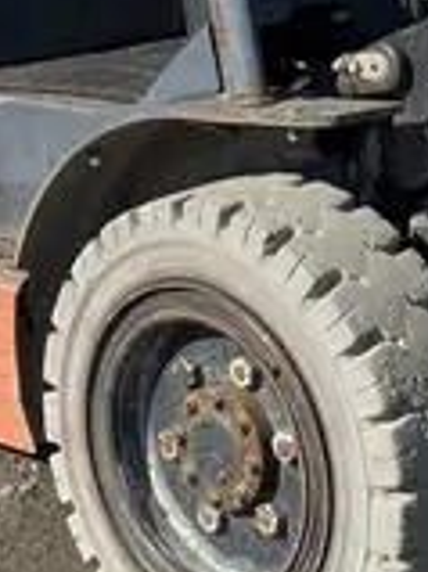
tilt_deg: -4.6
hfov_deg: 11.5
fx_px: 2130
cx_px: 313
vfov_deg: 15.0
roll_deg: +1.0
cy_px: -34
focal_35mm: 129
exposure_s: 1/1185
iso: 32
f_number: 1.8
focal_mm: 3.99
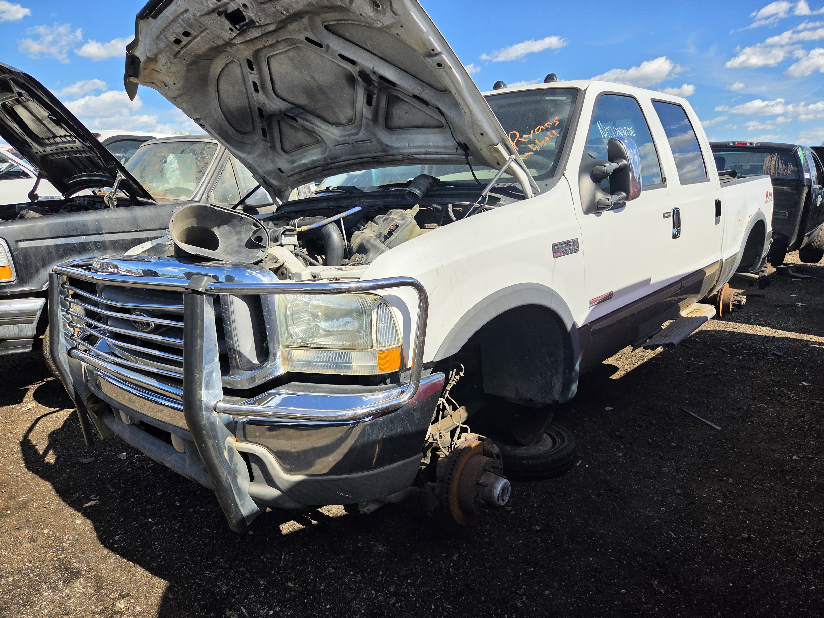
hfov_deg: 73.9
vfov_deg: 58.9
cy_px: 309
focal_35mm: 23
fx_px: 547
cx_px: 412
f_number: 1.8
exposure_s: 1/7887
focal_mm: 5.4
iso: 64
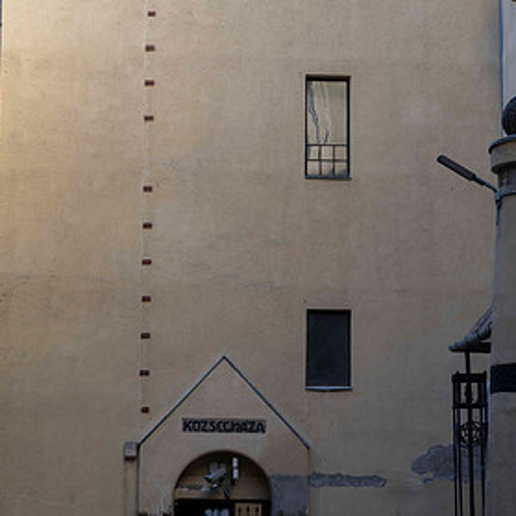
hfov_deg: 18.1
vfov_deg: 18.1
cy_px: 313
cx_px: 250
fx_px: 1619
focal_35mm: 96
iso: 90
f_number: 4
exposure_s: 1/160
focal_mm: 70
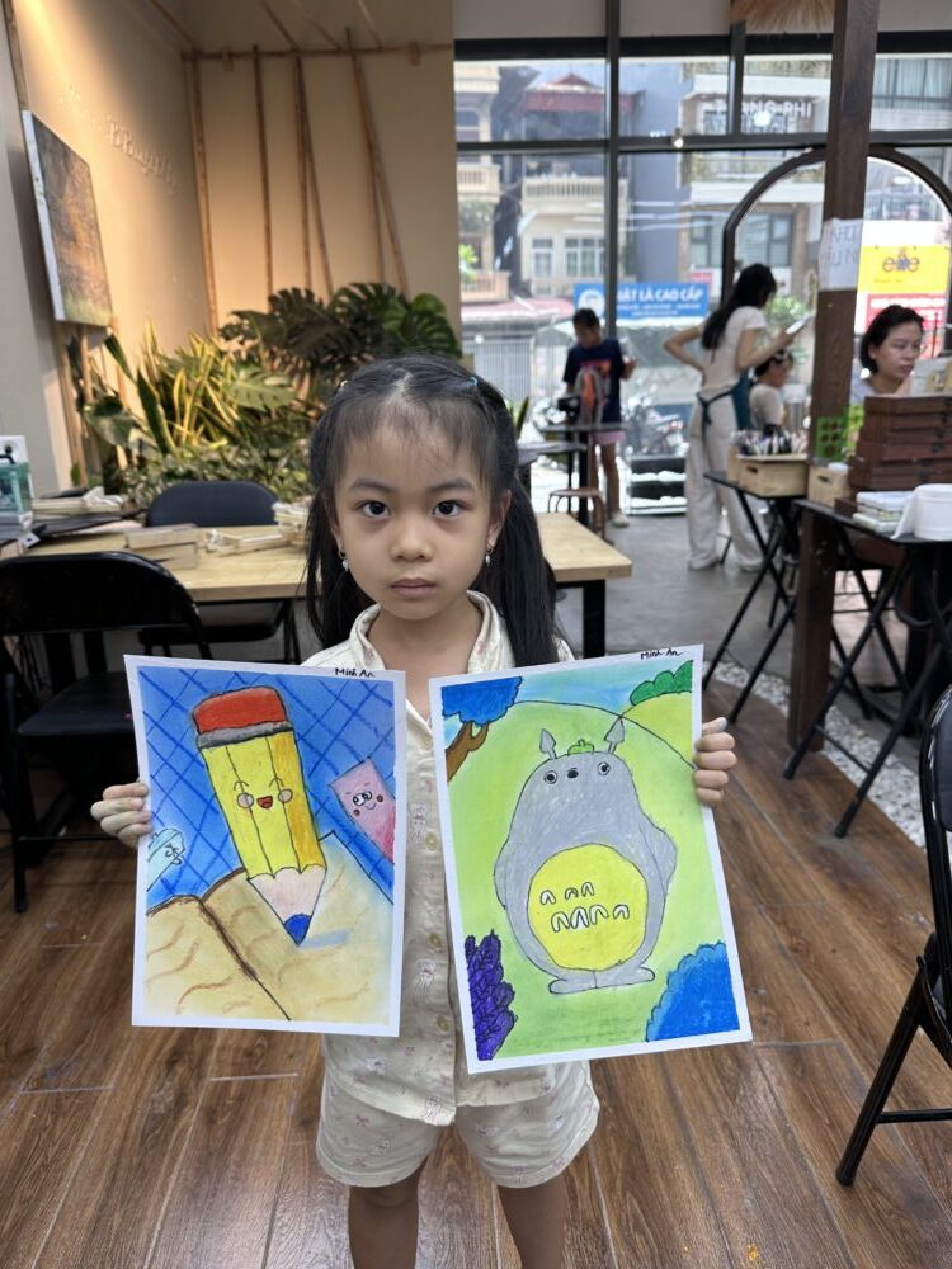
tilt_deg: -16.0
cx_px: 476
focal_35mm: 24
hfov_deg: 56.8
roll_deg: +1.8
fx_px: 880
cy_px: 634
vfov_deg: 71.6
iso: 64
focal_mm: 6.86
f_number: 1.78
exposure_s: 1/100
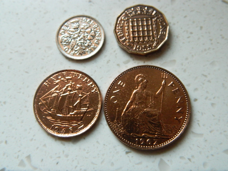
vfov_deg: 35.1
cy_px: 86
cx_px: 114
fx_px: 270
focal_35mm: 41
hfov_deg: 45.8
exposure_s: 1/15
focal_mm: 7.3
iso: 400
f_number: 3.5
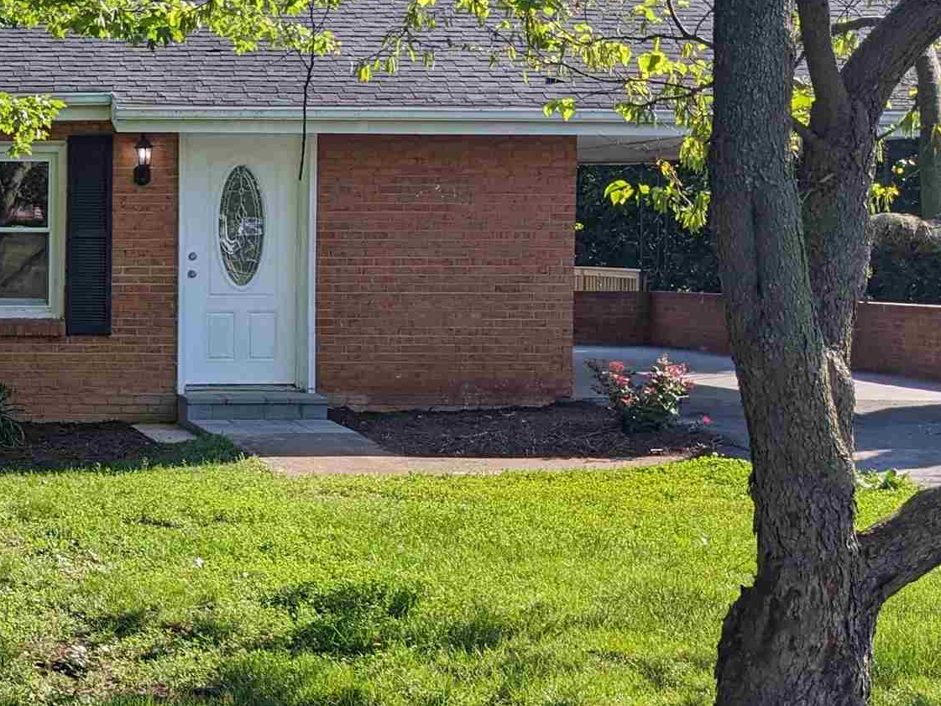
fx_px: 2012
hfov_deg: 24.2
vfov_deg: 19.9
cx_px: -156
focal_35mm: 74
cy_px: 299
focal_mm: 4.38
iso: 48
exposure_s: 1/1376
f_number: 1.73
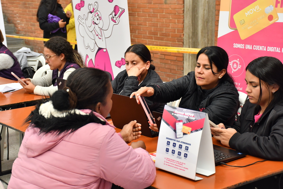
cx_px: 142
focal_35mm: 68
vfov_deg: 20.2
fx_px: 531
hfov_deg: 29.9
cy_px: 94
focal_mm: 45
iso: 1000
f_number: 4.5
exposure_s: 1/500
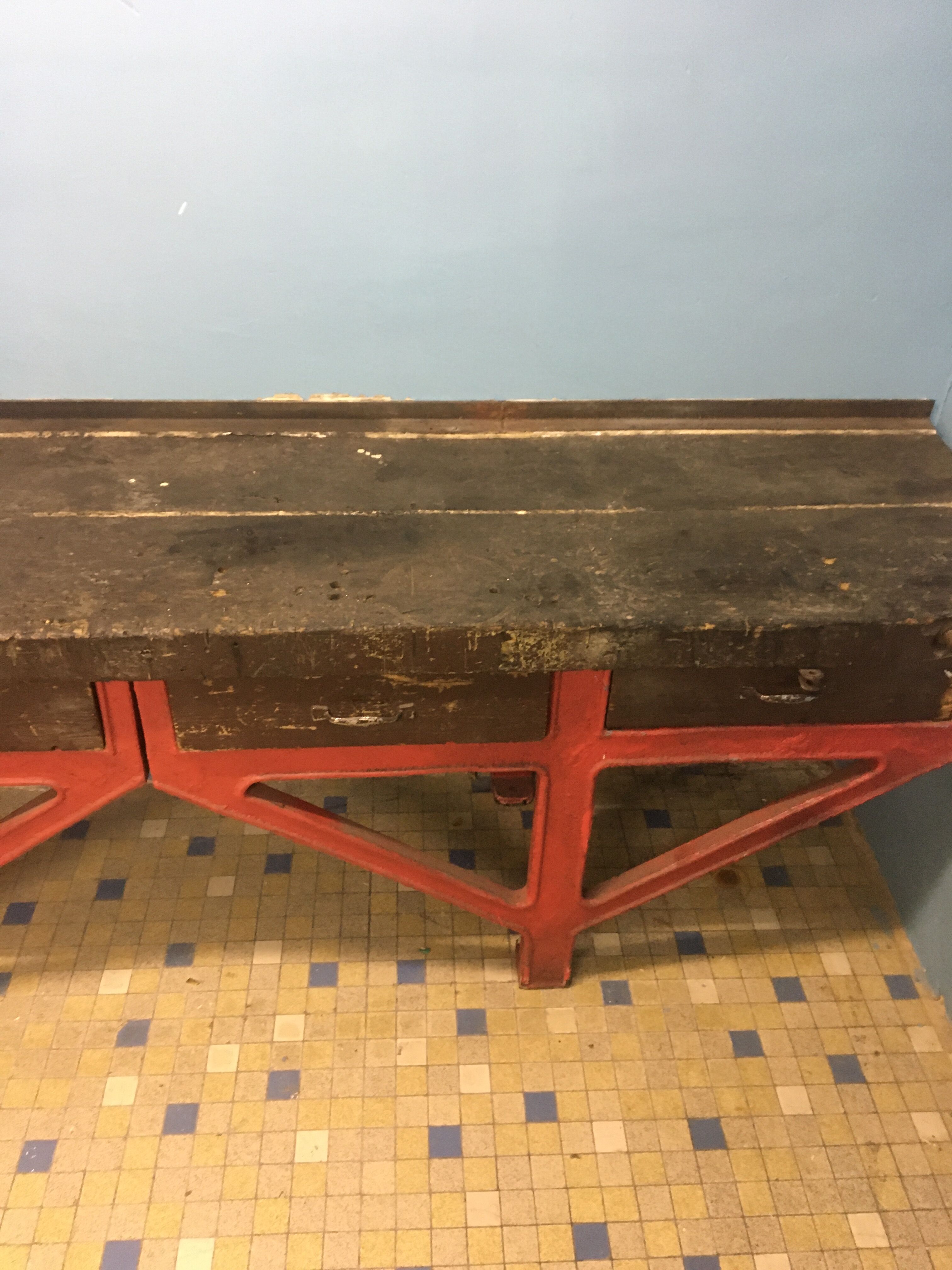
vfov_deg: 61.7
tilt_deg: -36.0
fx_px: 1063
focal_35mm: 29
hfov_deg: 48.2
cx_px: 476
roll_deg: -1.1
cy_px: 635
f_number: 2.2
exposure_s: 1/20
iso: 200
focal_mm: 4.15
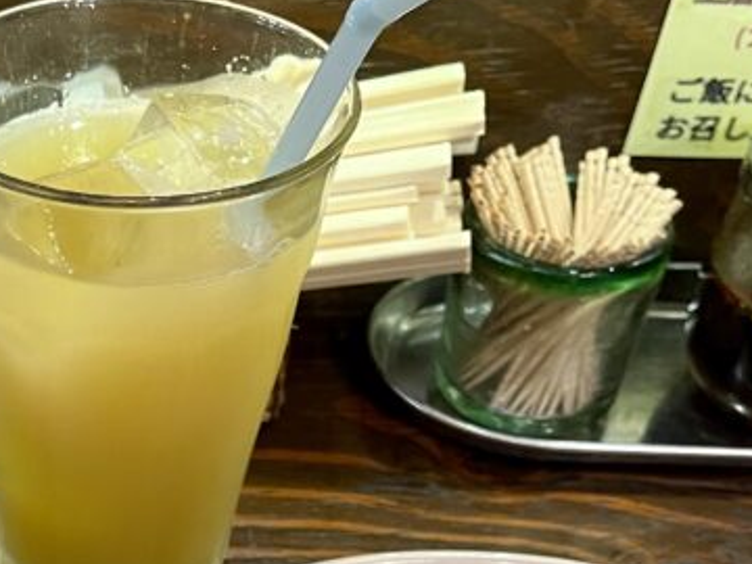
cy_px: 742
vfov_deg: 18.5
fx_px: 1608
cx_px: -27
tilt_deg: -49.2
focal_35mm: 74
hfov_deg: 24.9
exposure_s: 1/60
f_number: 1.6
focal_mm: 5.1
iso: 250
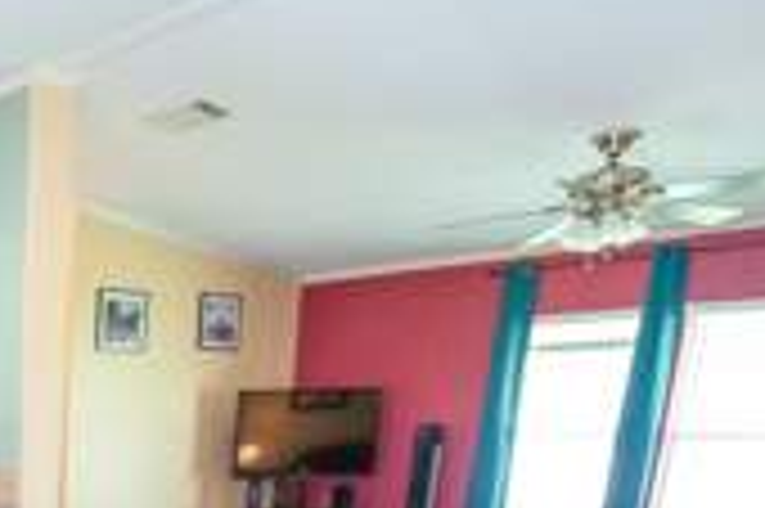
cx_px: -158
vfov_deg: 27.3
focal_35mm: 41
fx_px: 870
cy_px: 659
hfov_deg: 36.4
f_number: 3.2
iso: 1250
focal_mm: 14
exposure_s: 1/160
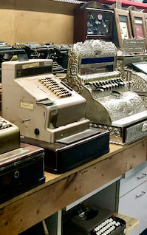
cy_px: 116
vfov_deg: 36.3
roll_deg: +1.0
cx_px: 6
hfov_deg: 22.4
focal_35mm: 56
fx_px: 359
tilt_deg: -10.0
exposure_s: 1/15
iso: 100
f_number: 1.8
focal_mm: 4
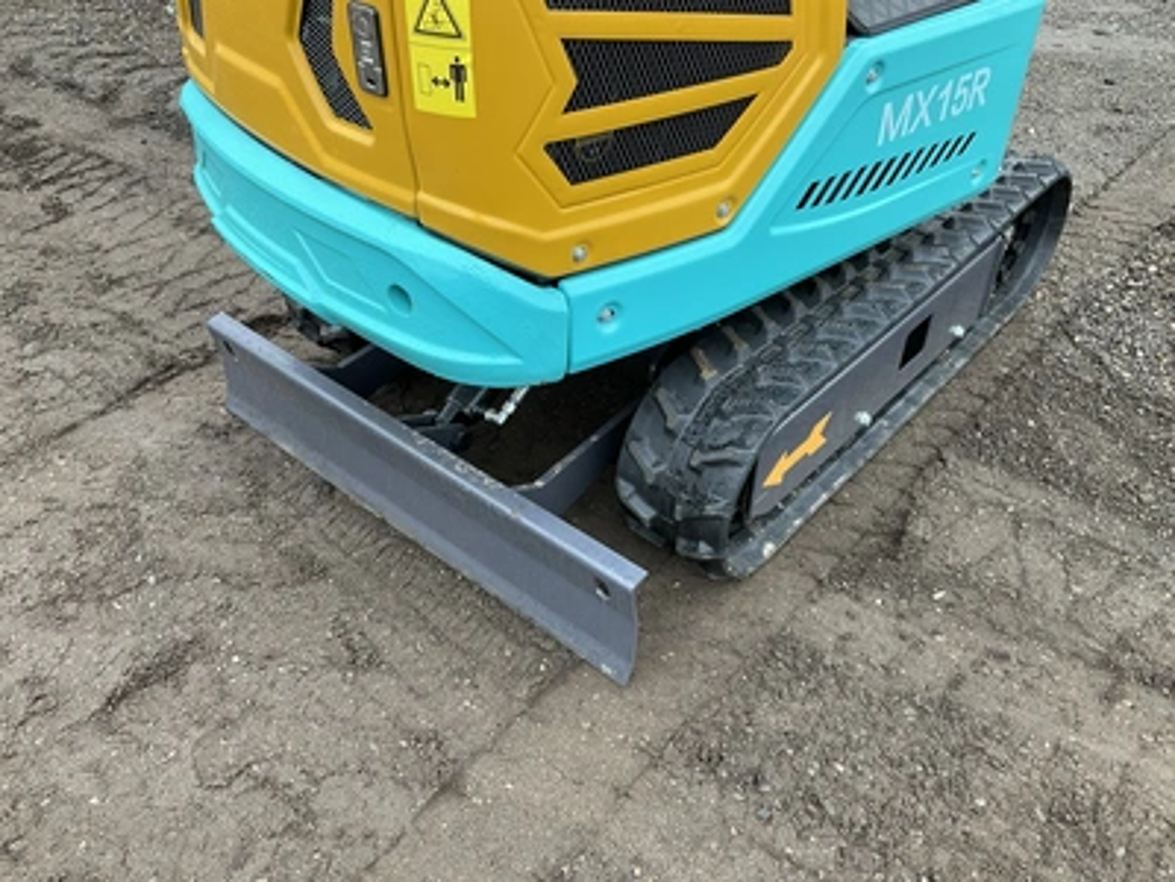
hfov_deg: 61.7
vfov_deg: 48.2
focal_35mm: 29
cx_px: 588
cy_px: 441
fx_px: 984
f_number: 1.8
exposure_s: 1/122
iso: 20
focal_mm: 3
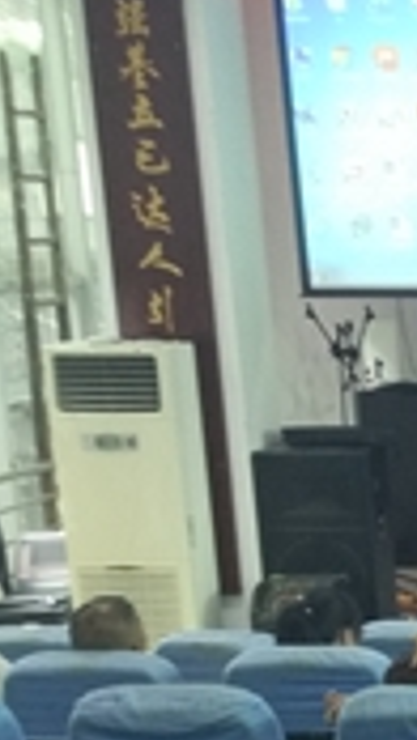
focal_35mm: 94
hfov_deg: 10.7
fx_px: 1846
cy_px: 649
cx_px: 1047
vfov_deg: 22.2
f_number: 2
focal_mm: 4.12
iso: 426
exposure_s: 1/25
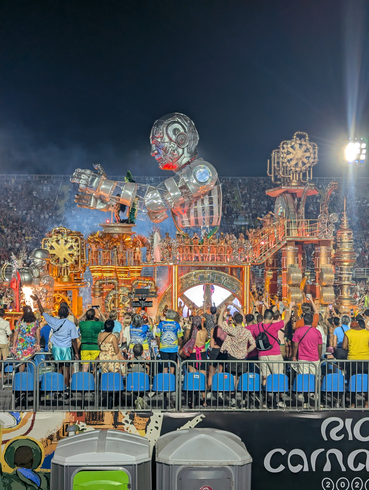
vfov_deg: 39.6
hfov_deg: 30.3
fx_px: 681
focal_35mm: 48
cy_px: 245
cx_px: 184
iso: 55
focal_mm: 6.81
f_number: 1.85
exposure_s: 1/120
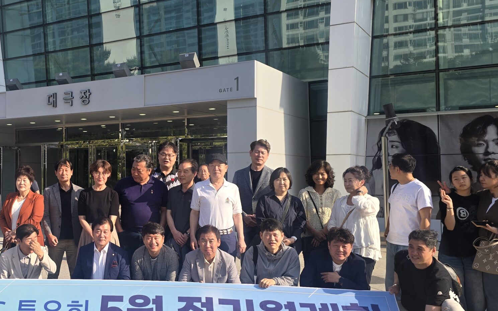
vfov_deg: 30.5
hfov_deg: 44.9
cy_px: 169
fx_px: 570
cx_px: 102
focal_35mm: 42
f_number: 1.7
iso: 12
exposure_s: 1/518
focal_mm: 6.3
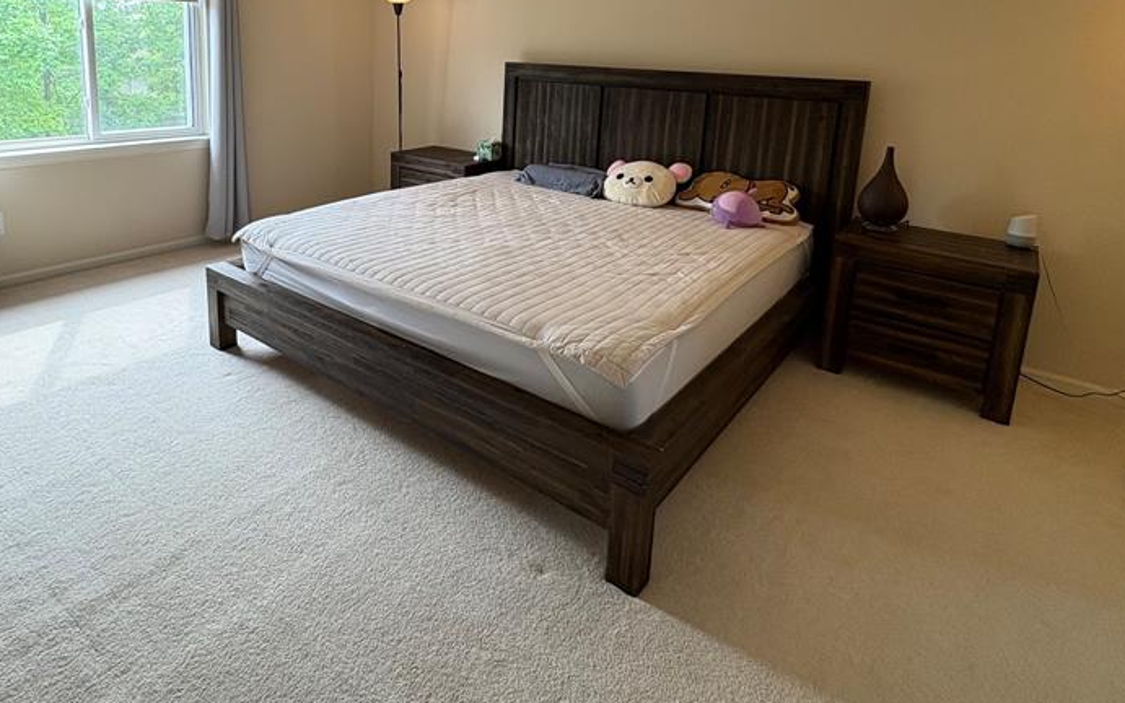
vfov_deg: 52.4
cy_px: 166
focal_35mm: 22
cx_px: 471
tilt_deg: -9.5
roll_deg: -1.3
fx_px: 675
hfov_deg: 79.0
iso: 125
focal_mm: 2.22
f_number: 2.2
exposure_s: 1/100
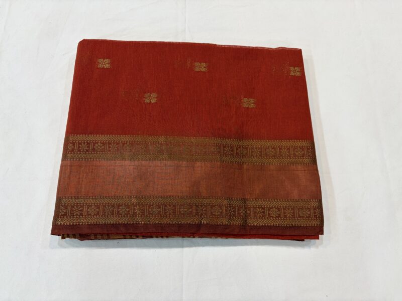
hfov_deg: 67.3
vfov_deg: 53.1
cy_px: 150
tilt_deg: -73.9
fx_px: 302
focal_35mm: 26
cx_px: 201
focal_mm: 5.96
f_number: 1.6
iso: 125
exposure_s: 1/50
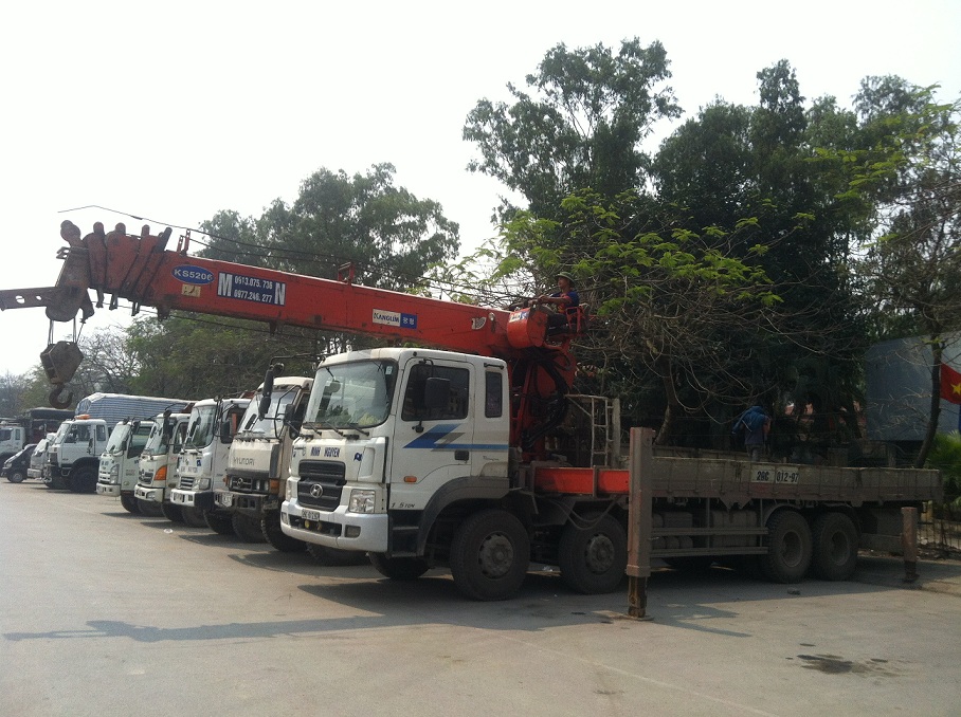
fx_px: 970
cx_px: 480
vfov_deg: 40.6
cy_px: 358
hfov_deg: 52.7
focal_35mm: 35
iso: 80
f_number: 2.8
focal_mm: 3.85
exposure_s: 1/1257
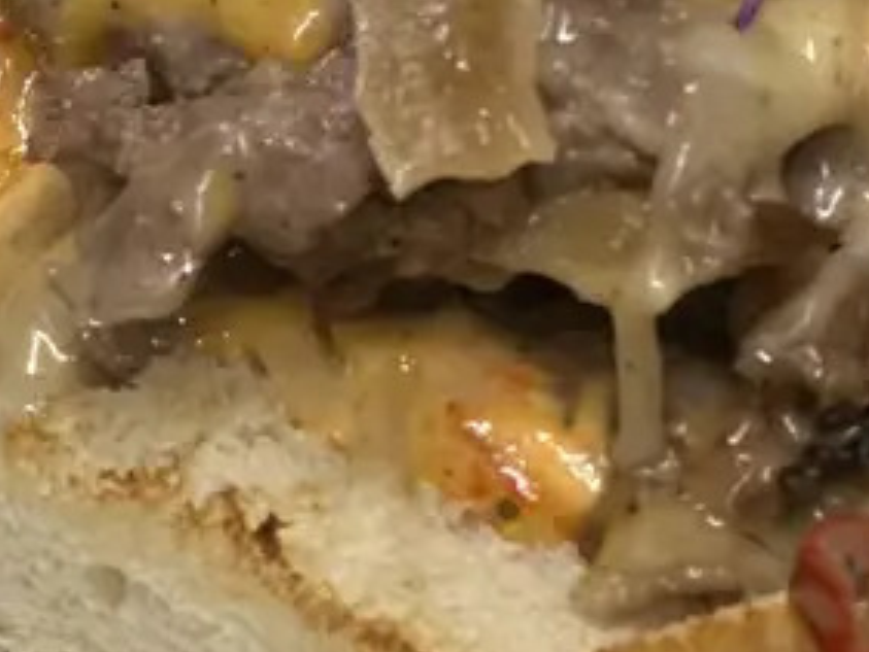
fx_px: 4470
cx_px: 829
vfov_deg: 8.3
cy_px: 9
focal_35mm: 178
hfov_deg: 11.0
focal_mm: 9
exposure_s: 1/63
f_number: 2.8
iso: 160
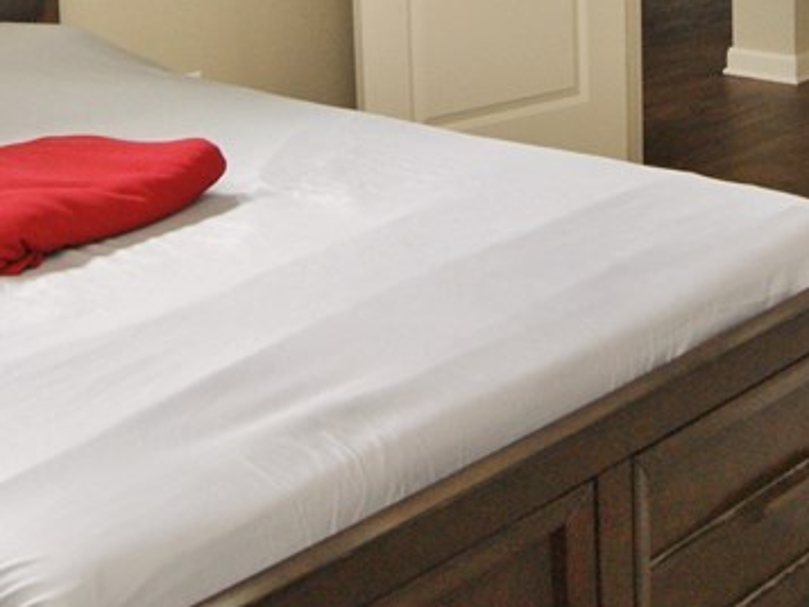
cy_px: -94
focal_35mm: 79
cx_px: 615
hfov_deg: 24.4
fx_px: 1847
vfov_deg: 17.9
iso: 800
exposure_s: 1/40
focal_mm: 18
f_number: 5.6
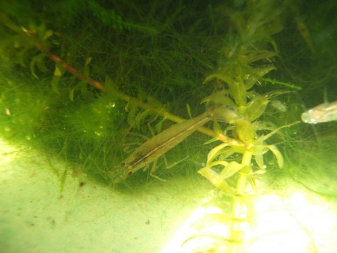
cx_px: 168
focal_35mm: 35
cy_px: 126
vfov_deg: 40.7
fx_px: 341
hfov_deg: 52.6
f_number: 2.6
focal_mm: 5.8
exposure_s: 1/125
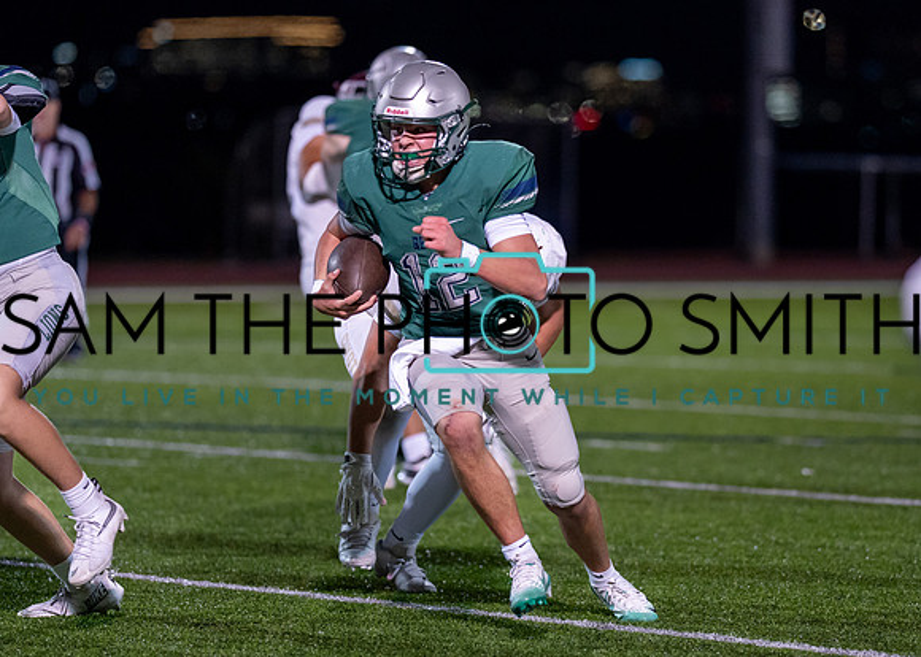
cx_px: 561
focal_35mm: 237
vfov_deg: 6.1
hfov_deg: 8.5
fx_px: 6211
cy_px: 338
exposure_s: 1/1250
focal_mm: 135
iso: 1600
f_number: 1.8
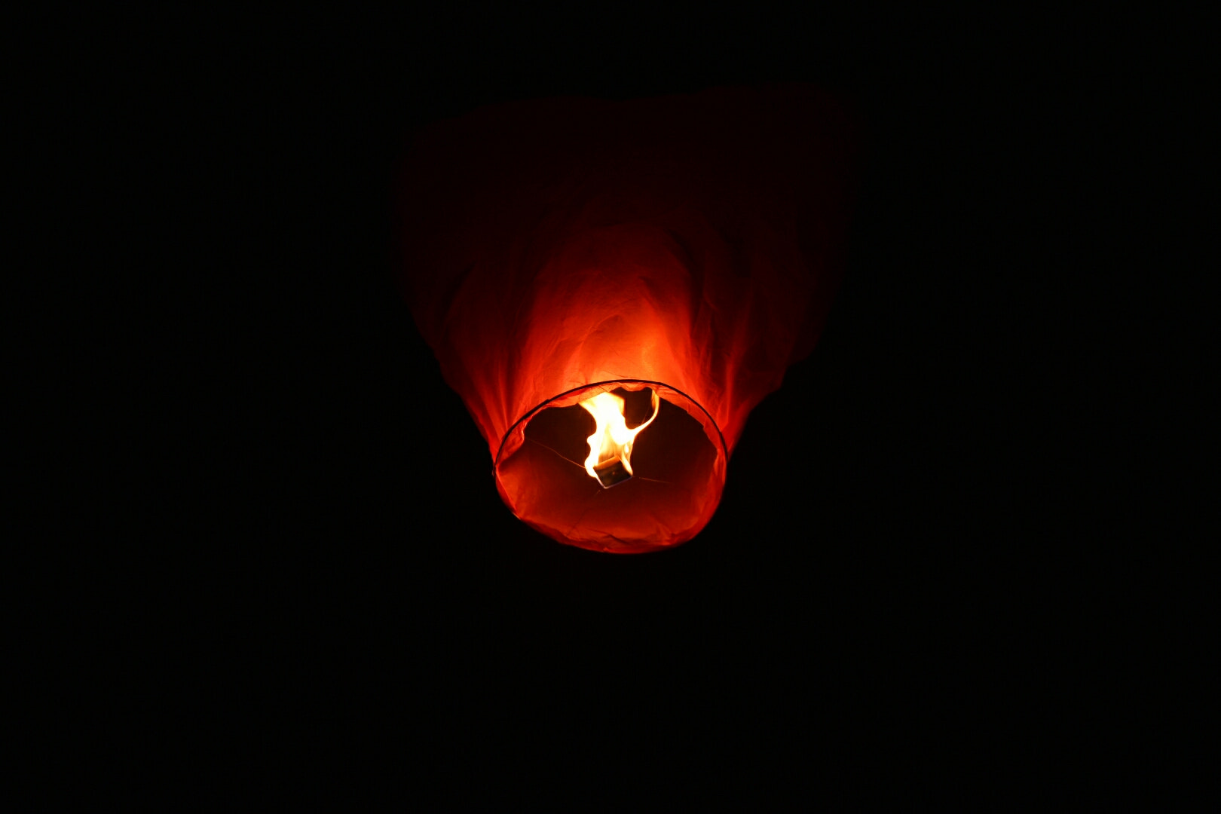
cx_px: 610
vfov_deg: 6.9
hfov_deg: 10.3
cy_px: 407
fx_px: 6783
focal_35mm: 200
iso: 640
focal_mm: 200
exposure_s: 1/400
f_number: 2.8
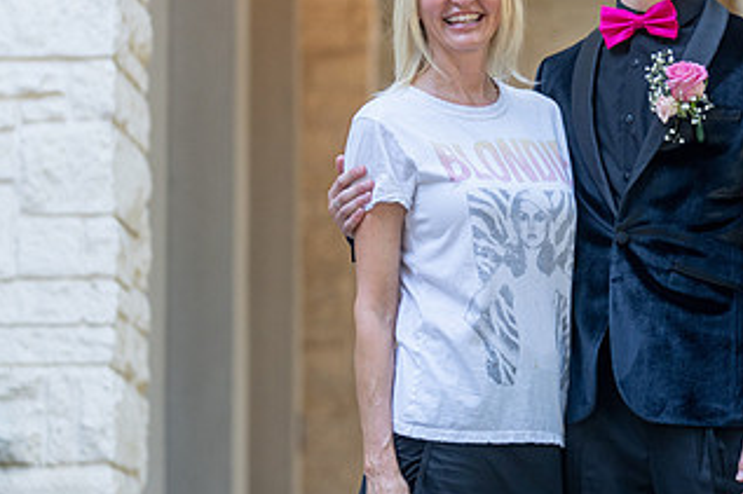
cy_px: 177
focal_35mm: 187
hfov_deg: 11.0
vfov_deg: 7.3
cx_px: 627
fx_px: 3857
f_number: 2.8
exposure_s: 1/320
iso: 1000
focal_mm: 94
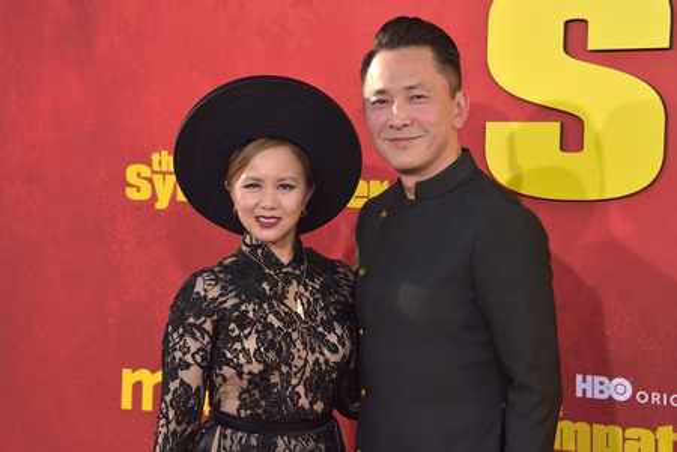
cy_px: 226
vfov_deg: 16.1
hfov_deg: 23.9
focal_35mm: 85
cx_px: 338
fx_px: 1598
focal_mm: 85
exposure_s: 1/1600
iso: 800
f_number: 6.3
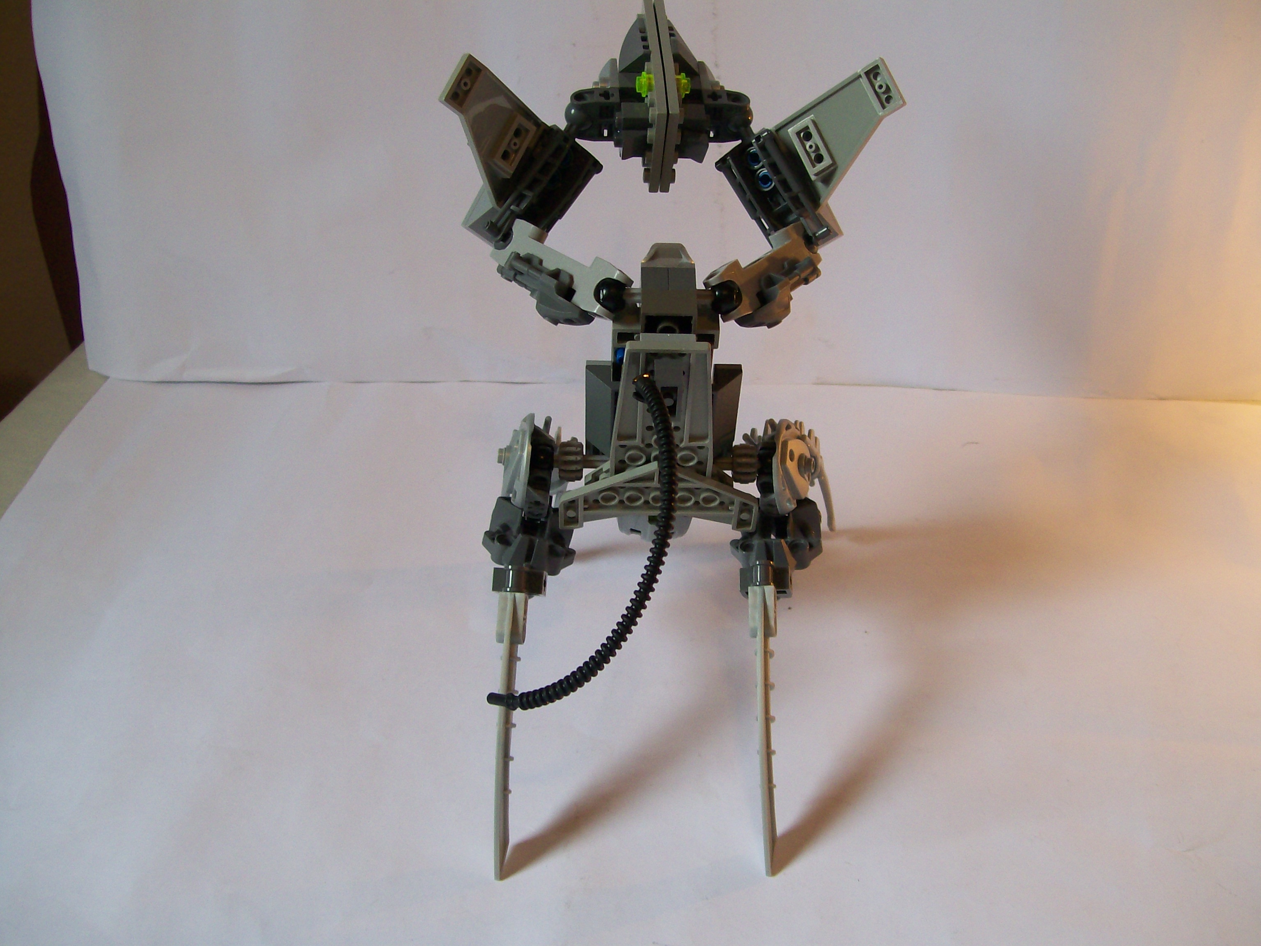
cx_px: 630
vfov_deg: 39.7
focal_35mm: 36
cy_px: 473
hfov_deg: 51.4
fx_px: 1311
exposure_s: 1/32
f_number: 2.7
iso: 89
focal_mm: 6
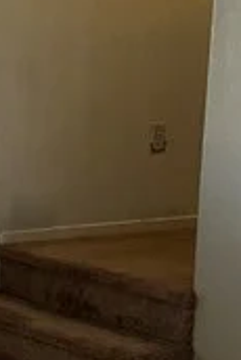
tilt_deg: -9.2
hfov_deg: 7.8
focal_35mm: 161
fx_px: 1613
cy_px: 184
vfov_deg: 12.7
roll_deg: -0.1
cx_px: -396
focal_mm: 5.1
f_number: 1.6
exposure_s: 1/120
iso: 64
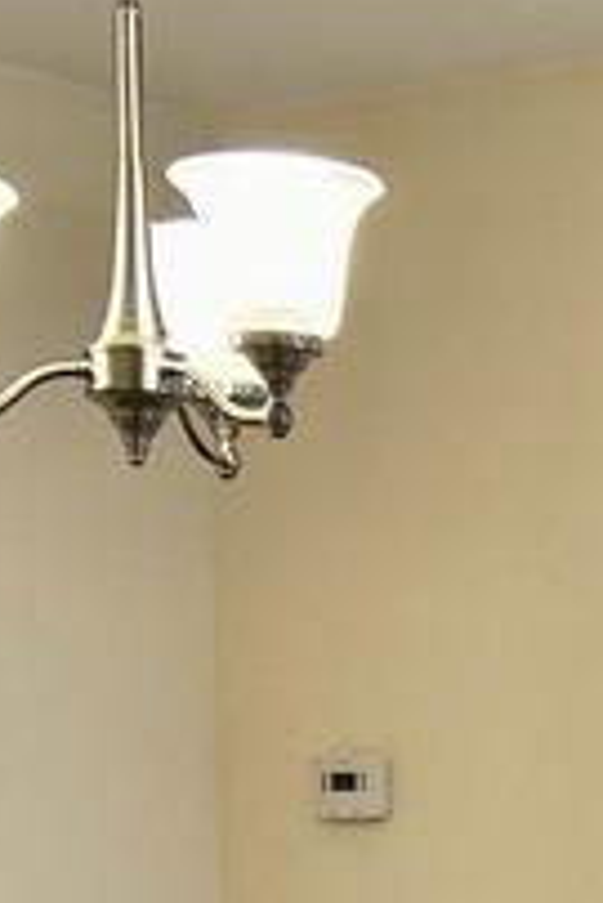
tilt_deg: -4.5
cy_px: 1229
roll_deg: +0.6
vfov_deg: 14.3
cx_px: 1001
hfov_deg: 9.6
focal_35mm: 137
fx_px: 3436
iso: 125
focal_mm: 5.7
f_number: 1.5
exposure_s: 1/120
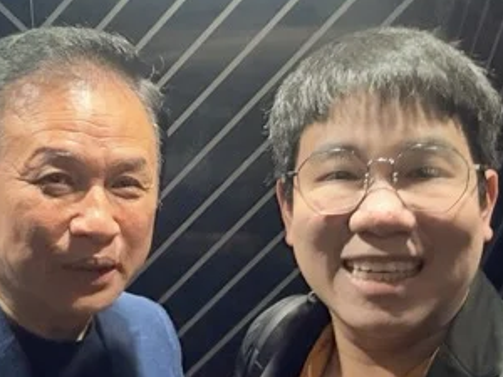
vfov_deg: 29.7
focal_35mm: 49
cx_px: 220
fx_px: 712
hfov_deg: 38.8
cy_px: 204
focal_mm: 2.69
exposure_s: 1/25
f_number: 1.9
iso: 500
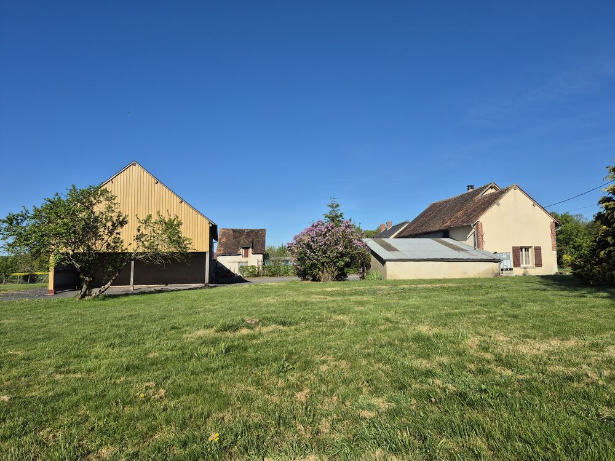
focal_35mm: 23
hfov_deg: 73.9
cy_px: 230
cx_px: 308
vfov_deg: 58.9
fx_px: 409
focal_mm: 5.4
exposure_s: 1/2728
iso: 25
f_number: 1.8
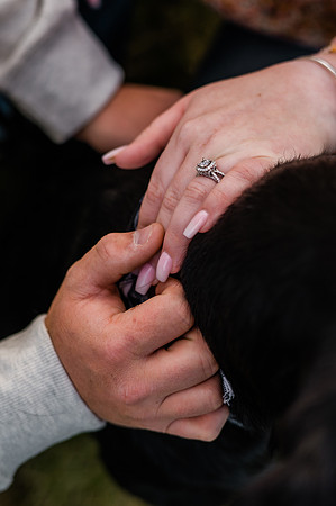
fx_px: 814
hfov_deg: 23.3
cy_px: 253
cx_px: 168
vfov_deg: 34.5
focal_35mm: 58
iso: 250
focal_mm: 58
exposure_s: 1/400
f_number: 3.5
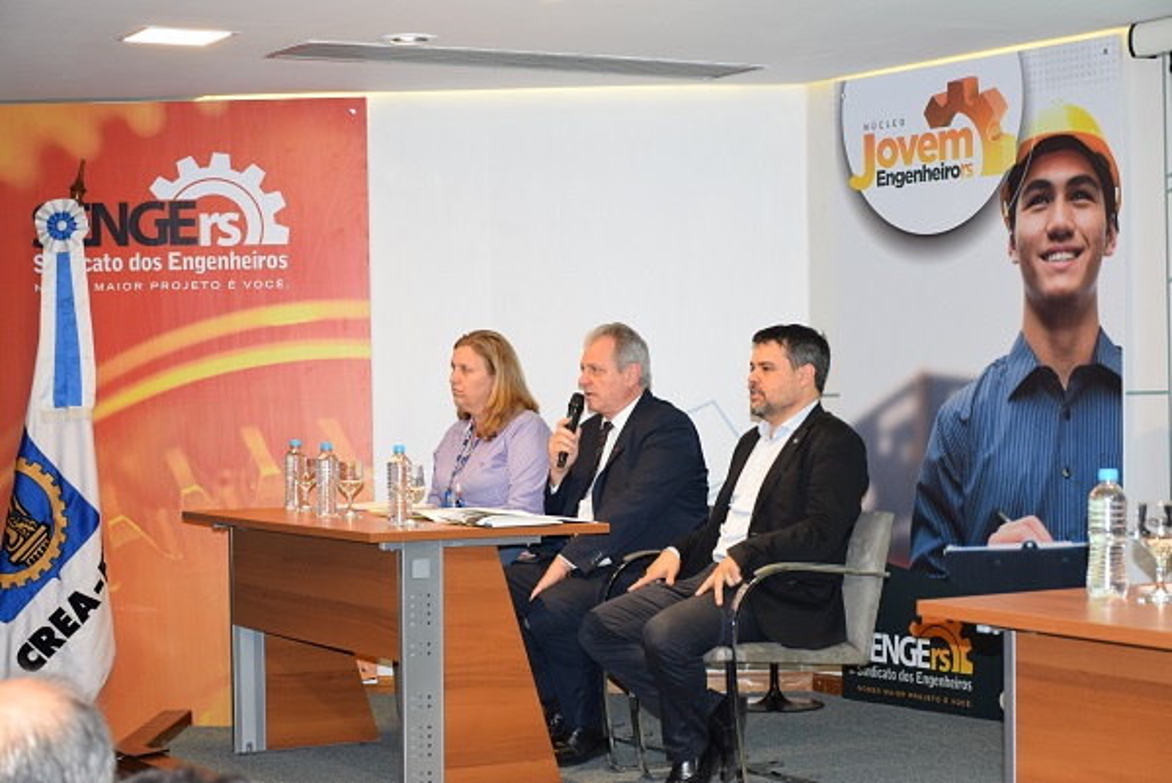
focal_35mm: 68
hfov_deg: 29.8
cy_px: 392
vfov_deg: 20.2
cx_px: 586
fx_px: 2199
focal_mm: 45
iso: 800
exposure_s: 1/60
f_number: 4.5
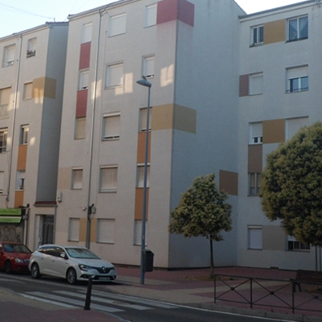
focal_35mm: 54
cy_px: 126
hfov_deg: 31.6
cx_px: 146
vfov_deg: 31.5
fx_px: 568
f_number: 3.3
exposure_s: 1/350
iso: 80
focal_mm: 4.9
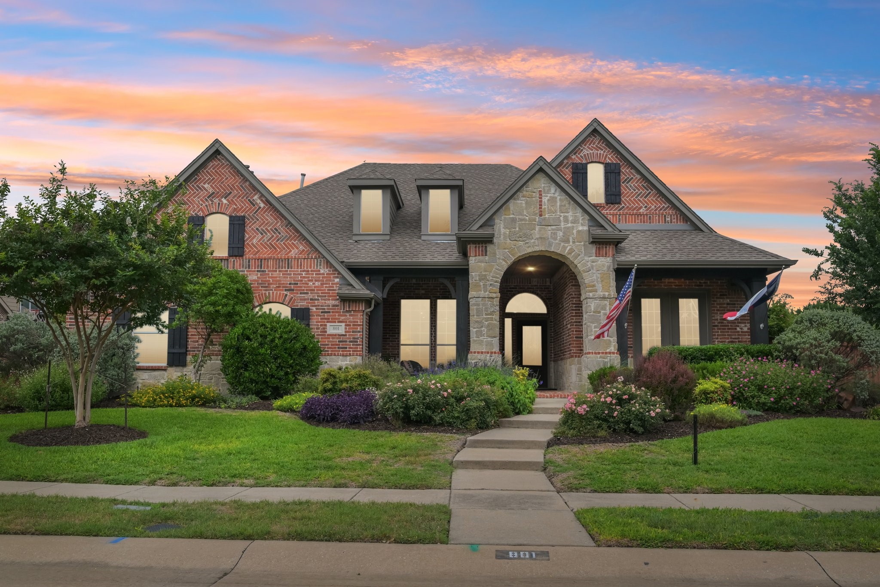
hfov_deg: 61.9
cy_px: 294
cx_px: 440
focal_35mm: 30
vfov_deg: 43.6
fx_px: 733
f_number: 8
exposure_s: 1/200
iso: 400
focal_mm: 30
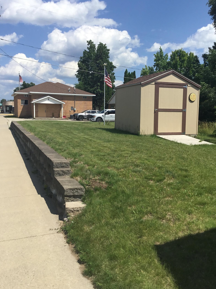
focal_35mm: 34
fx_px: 283
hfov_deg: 41.8
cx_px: 115
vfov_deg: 53.9
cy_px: 136
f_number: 2.4
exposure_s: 1/1773
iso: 25
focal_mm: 3.3
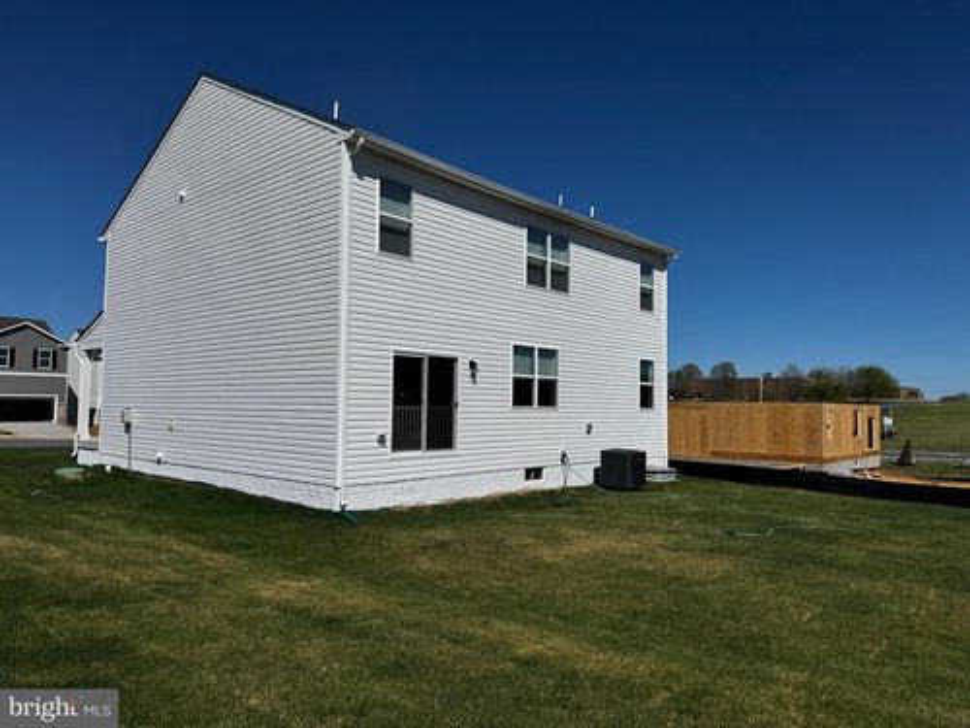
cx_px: 485
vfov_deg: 56.8
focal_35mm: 24
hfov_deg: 71.6
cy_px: 364
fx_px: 673
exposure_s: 1/12346
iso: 64
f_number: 1.78
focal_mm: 6.76
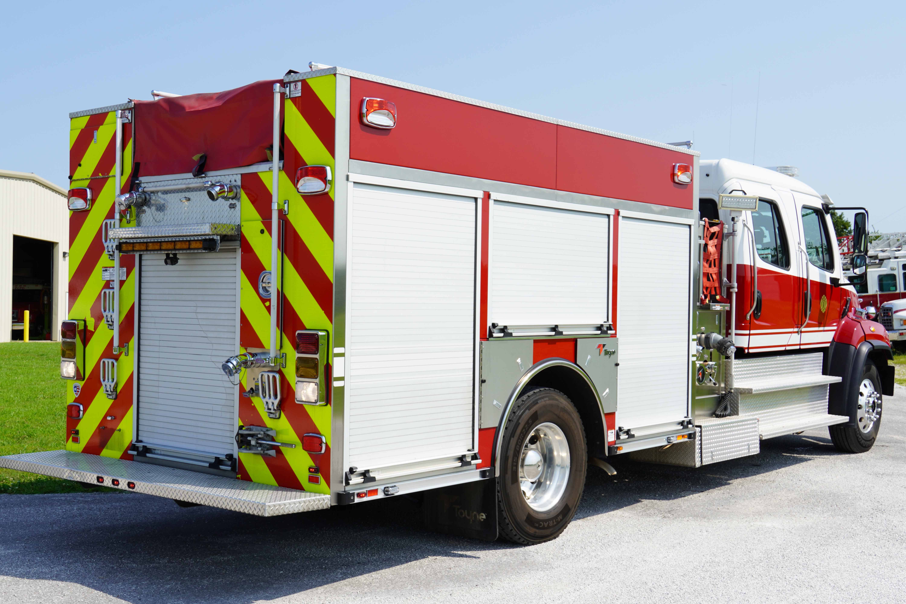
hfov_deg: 43.6
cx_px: 453
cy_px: 302
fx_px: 1132
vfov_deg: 29.9
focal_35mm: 45
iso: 100
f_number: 11
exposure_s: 1/125
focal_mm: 30
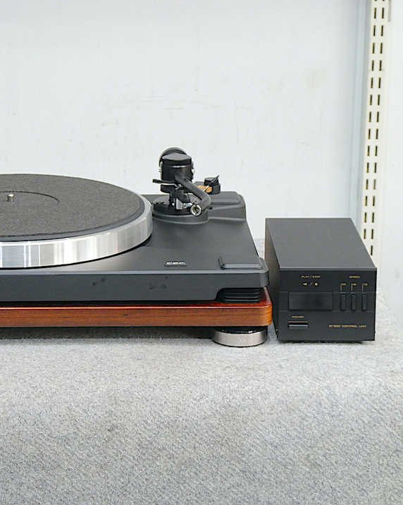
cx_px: 85
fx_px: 1641
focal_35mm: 110
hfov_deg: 13.9
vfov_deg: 17.5
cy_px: 252
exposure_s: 1/15
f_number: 4.8
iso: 200
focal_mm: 15
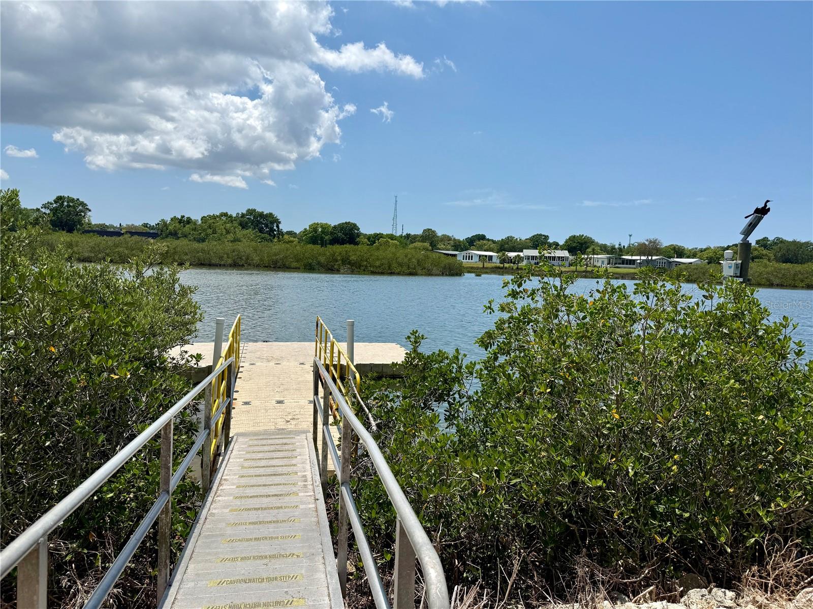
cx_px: 406
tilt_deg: -4.4
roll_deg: -2.0
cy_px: 304
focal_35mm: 24
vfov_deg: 56.8
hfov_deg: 71.6
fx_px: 564
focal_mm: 6.76
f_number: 1.78
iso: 80
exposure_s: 1/8130
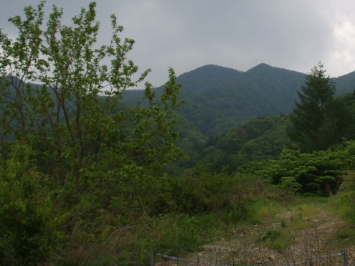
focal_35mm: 63
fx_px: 646
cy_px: 57
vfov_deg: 23.0
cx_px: 267
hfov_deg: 30.2
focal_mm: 6.6
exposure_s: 1/90
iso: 63
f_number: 3.5
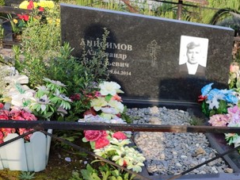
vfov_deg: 21.1
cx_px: 314
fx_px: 457
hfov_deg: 25.3
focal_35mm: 66
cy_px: 198
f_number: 1.9
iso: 50
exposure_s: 1/245
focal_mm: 6.04
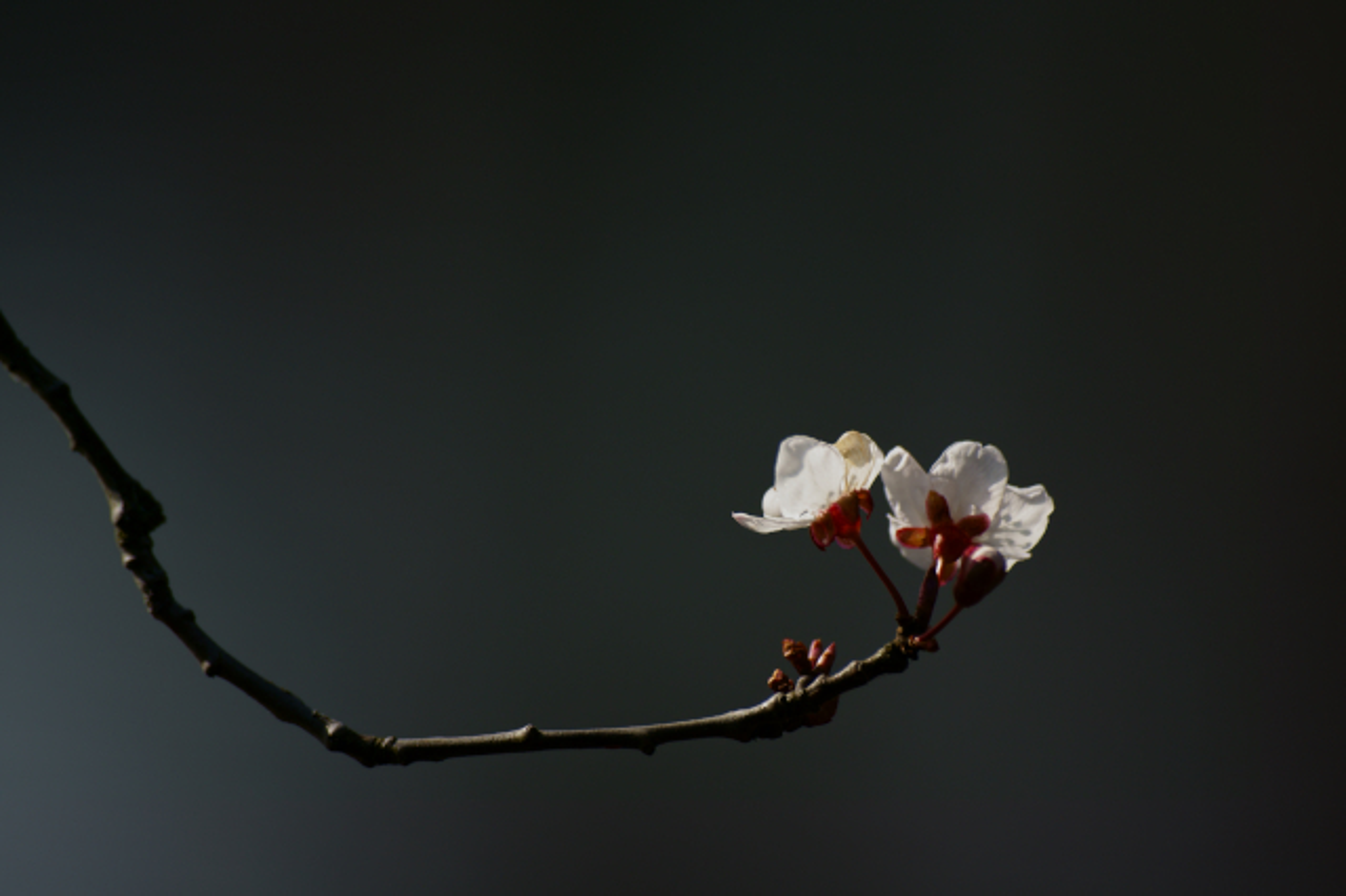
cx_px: 673
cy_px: 448
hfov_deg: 6.0
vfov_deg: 4.0
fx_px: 12892
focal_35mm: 345
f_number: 5.6
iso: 100
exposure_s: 1/400
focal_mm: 230
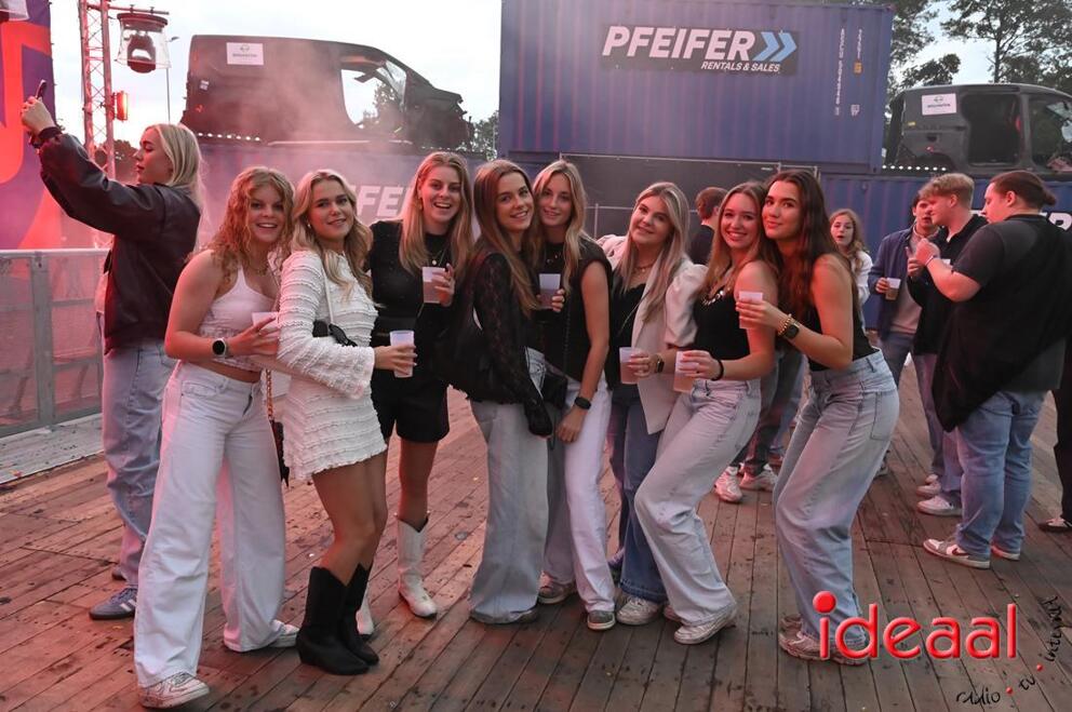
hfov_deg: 62.0
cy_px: 356
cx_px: 536
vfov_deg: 43.5
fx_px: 892
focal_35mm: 30
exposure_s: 1/160
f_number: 6.3
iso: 8000
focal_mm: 30
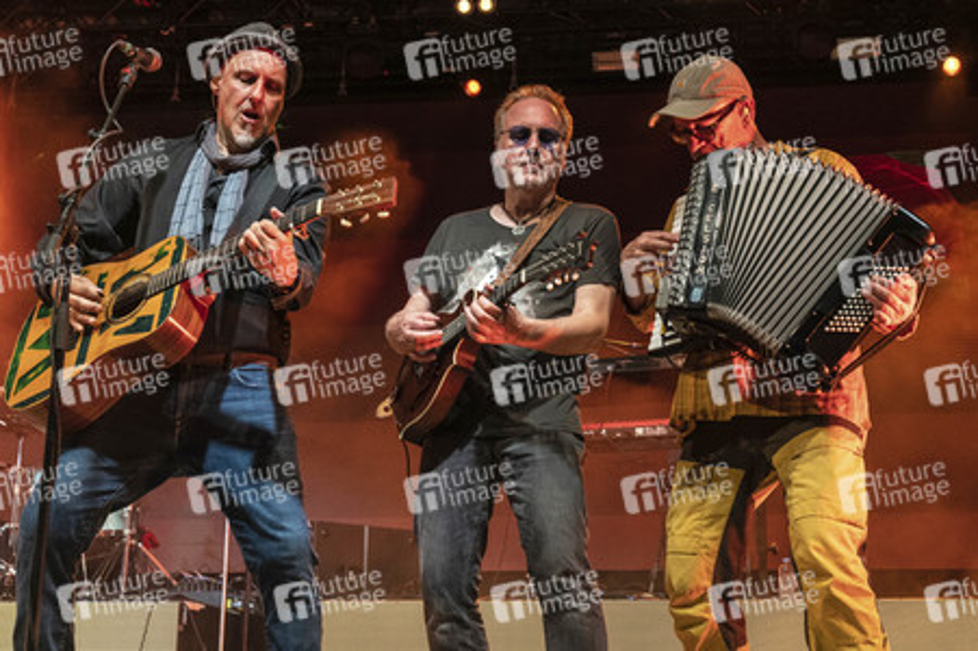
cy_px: 326
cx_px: 489
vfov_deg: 28.0
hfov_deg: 41.1
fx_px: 1303
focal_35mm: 48
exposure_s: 1/320
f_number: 7.1
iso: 2500
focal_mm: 48
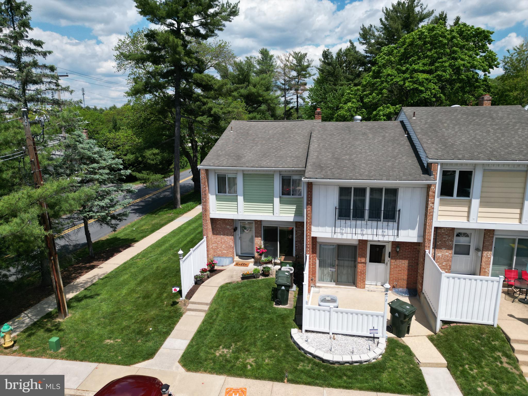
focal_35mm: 24
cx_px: 264
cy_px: 198
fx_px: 366
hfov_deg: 71.6
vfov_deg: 56.8
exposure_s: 1/5000
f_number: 1.7
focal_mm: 6.72
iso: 150
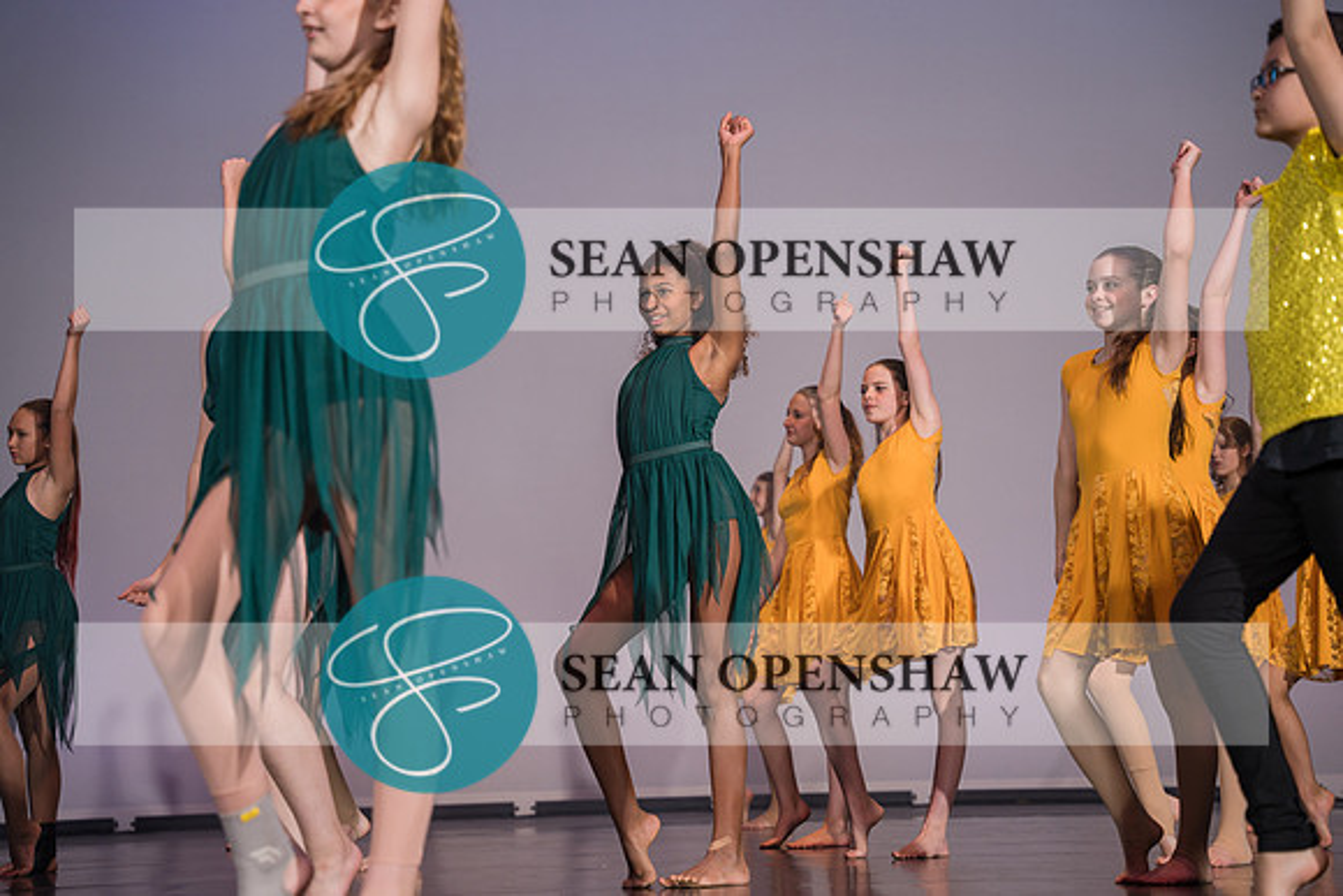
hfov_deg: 28.5
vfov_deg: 19.3
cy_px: 448
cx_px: 672
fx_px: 2641
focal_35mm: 71
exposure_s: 1/500
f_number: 2.8
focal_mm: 70
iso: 400
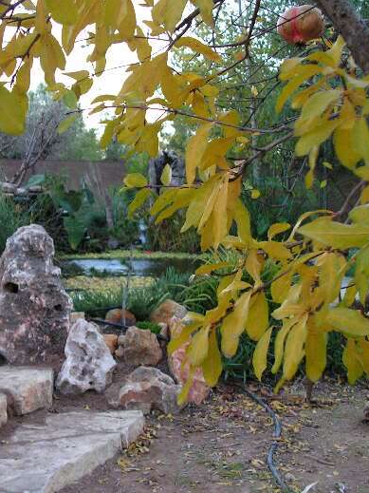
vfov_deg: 32.7
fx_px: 839
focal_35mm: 59
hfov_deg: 24.8
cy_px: 247
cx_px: 147
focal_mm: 7.4
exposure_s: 1/25
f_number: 3.2
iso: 200
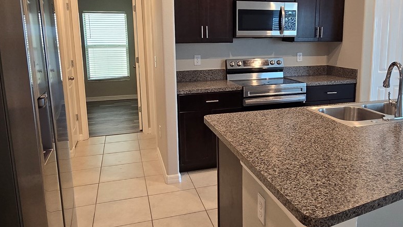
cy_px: 86
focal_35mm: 29
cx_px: 246
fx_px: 310
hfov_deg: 65.3
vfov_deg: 40.0
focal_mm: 2.2
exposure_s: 1/60
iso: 160
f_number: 2.2
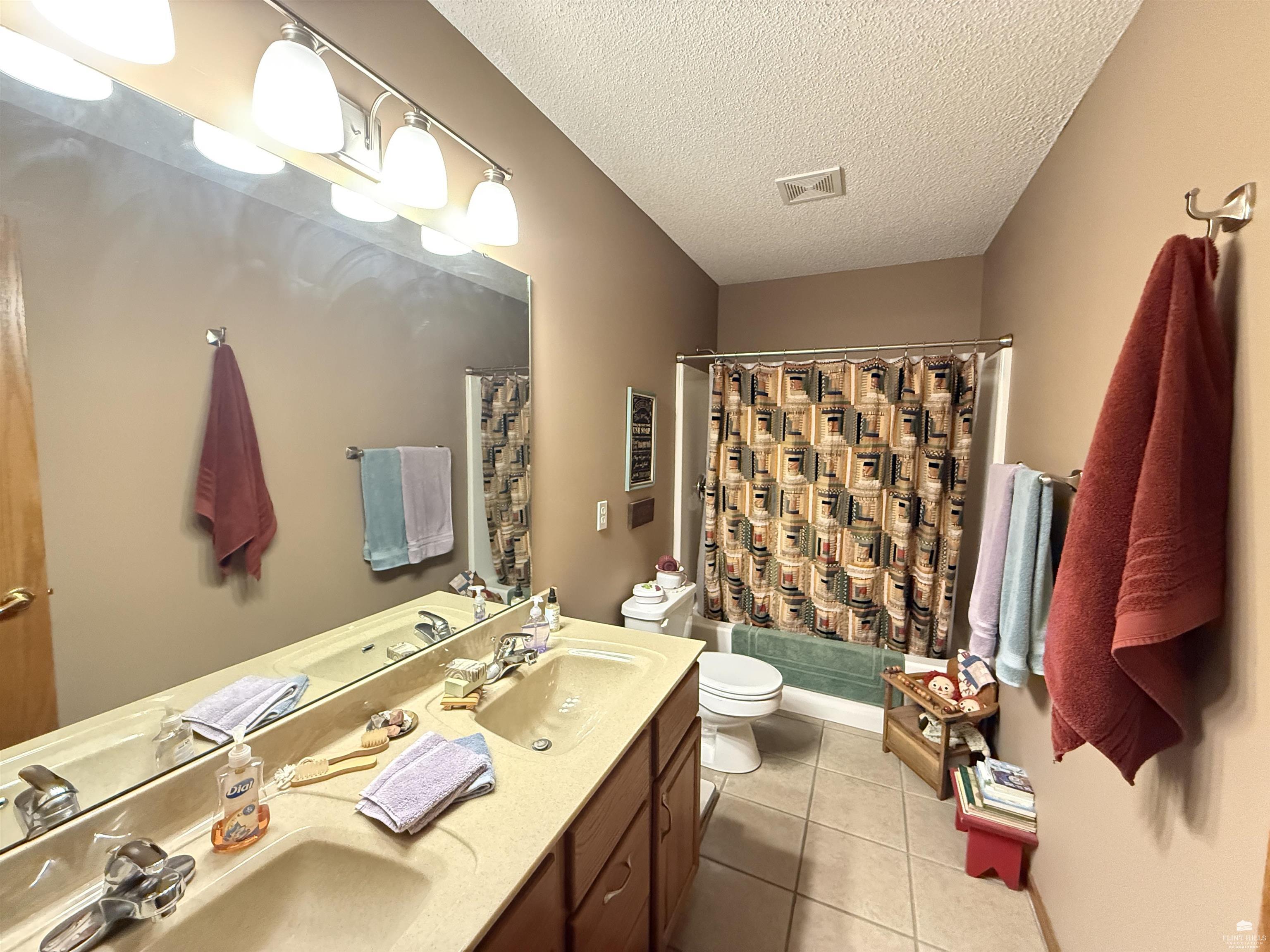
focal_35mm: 14
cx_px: 635
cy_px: 476
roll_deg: -0.4
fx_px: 514
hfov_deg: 102.1
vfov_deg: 85.7
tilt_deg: -4.4
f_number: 2.2
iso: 1000
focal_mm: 2.22
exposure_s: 1/60
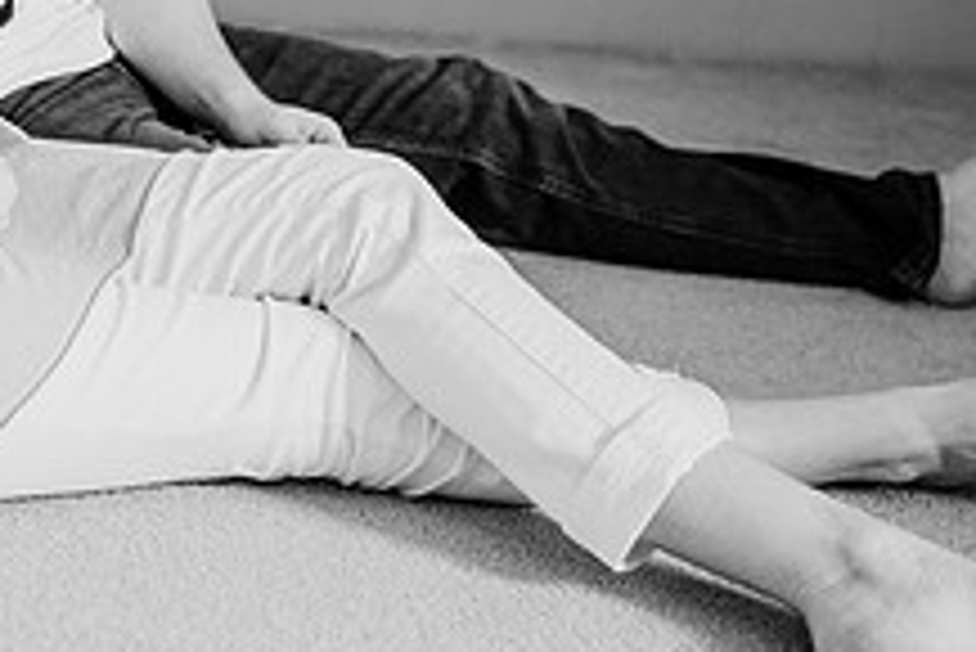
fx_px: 1736
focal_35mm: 64
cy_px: -115
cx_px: 58
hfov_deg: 29.8
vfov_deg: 20.1
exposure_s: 1/250
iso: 1000
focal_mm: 24
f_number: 2.5
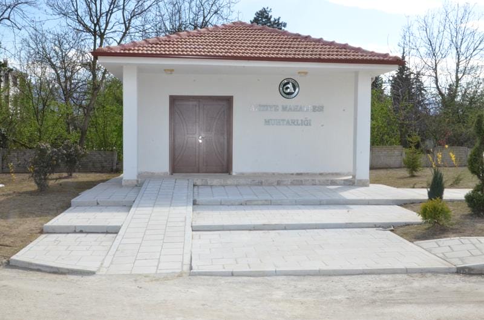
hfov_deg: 49.6
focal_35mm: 39
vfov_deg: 34.1
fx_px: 523
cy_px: 160
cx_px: 242
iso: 2000
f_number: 25
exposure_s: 1/160
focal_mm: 26
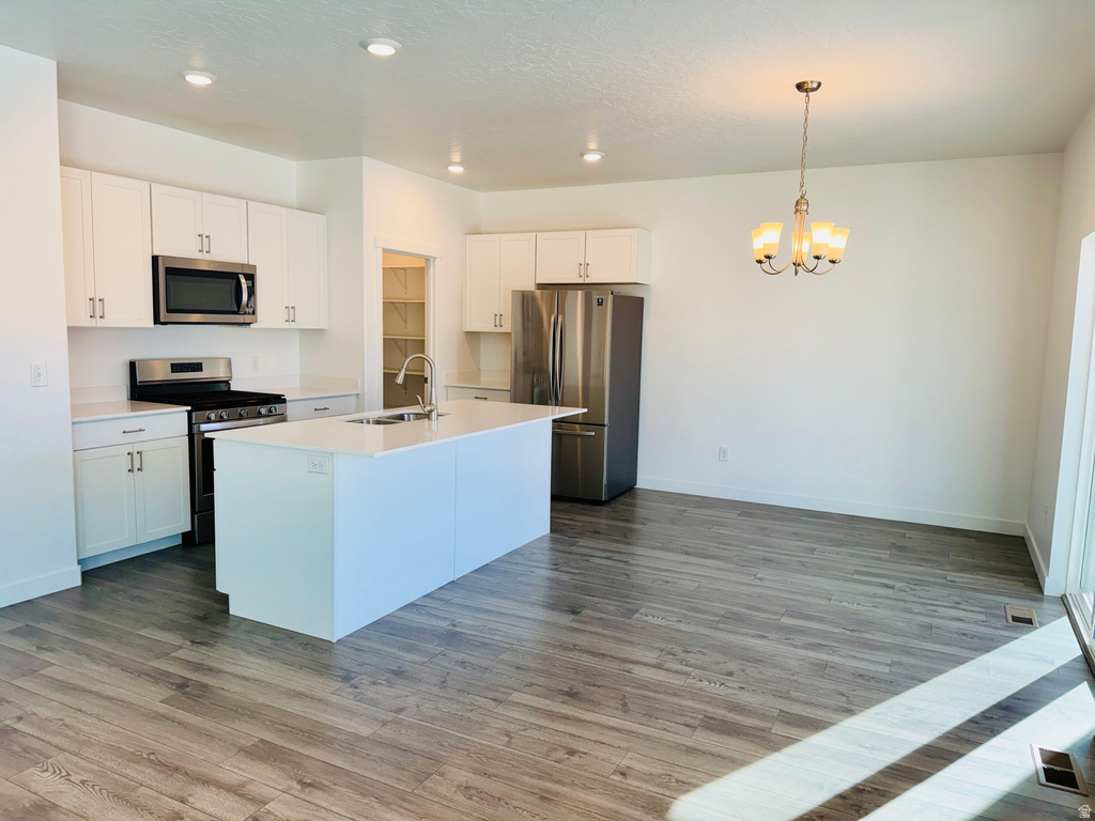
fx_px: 759
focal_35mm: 24
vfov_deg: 56.8
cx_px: 548
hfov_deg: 71.6
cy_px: 410
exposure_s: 1/320
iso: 80
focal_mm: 6.76
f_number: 1.78
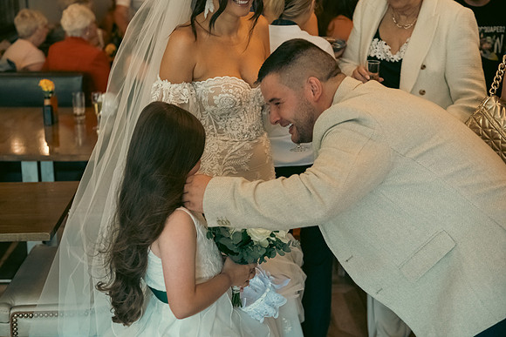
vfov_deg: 24.6
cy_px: 168
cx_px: 253
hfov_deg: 36.2
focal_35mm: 55
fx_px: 773
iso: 2000
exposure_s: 1/160
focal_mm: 55
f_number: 3.5
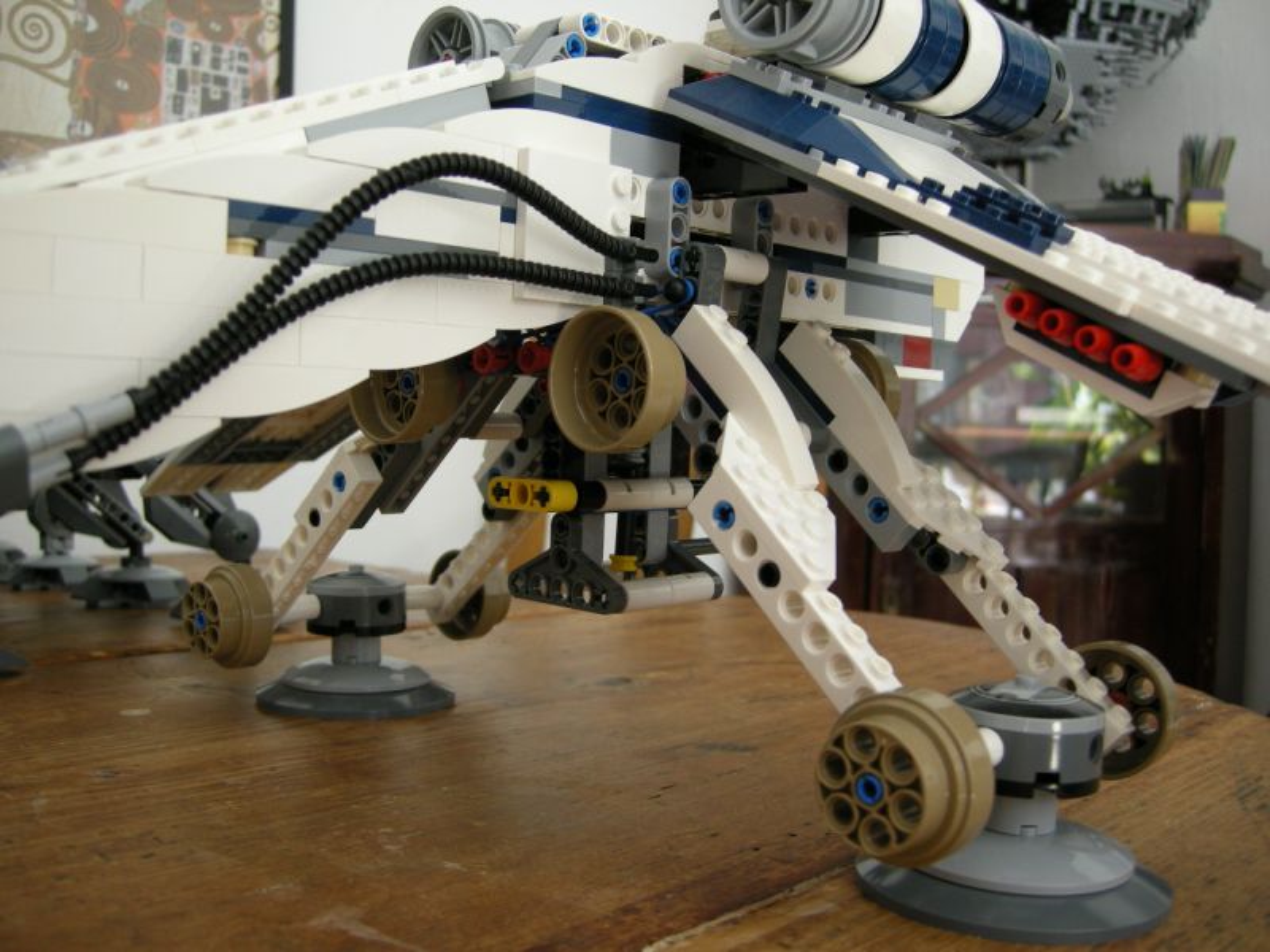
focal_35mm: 36
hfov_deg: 51.4
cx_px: 635
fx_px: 1321
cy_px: 476
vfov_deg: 39.7
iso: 96
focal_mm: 7.5
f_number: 2.7
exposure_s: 1/30
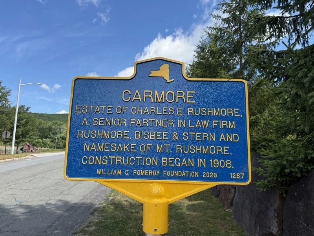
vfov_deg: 56.8
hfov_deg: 71.6
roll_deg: -1.0
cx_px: 157
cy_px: 118
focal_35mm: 24
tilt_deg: +10.5
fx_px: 218
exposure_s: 1/2053
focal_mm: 6.76
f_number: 1.78
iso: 80
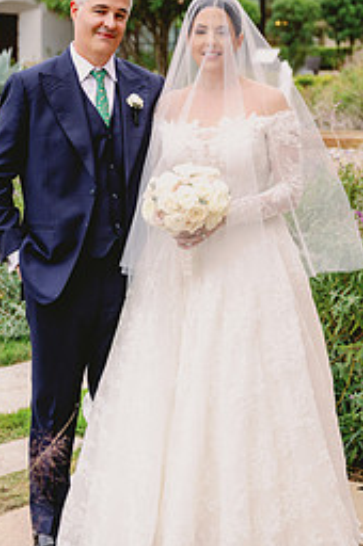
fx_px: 1335
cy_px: 228
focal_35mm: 88
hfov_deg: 15.5
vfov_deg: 23.1
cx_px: 171
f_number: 3.2
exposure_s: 1/100
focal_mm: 50
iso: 160
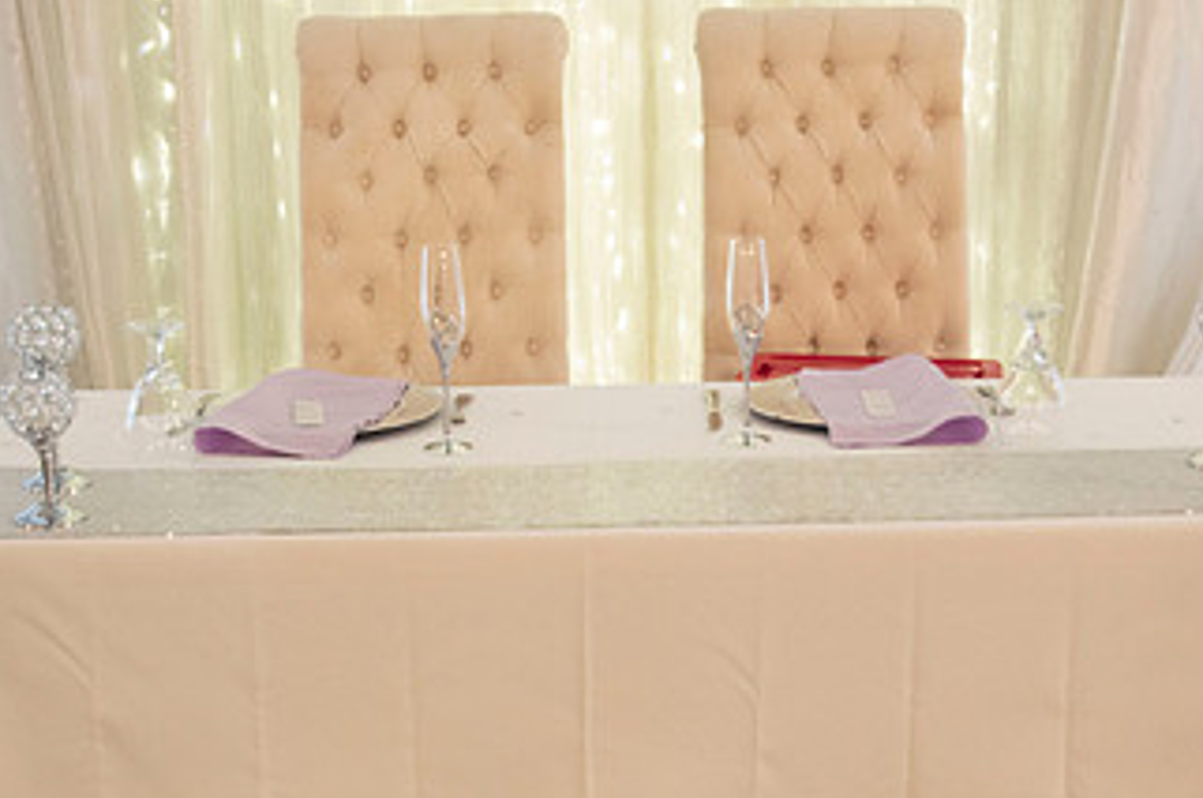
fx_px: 1902
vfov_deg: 23.6
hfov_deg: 35.0
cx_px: 682
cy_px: 543
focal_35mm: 57
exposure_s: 1/25
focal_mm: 21
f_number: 4.5
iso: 800
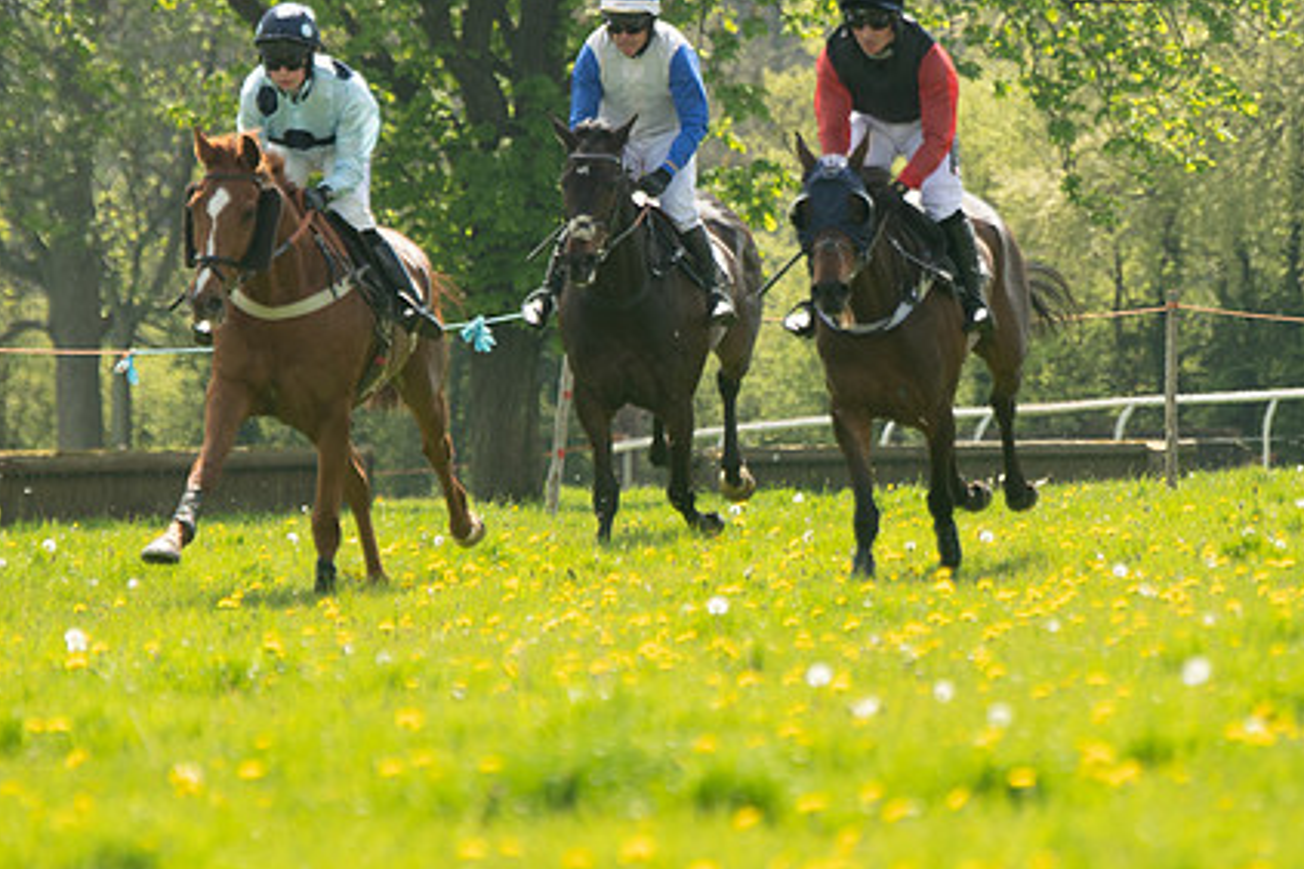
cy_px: 359
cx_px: 647
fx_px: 15647
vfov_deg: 3.2
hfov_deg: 4.8
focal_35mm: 432
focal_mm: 210
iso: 400
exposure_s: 1/1600
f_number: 4
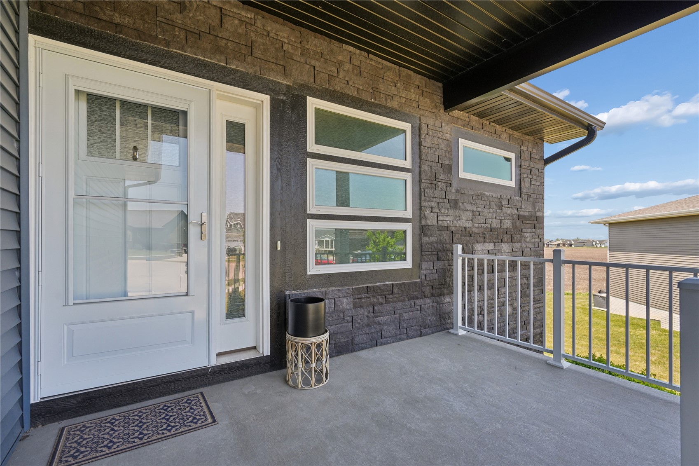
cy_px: 233
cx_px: 350
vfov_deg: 73.7
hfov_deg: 96.7
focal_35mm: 16
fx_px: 311
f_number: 8
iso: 400
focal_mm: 16
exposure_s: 1/200
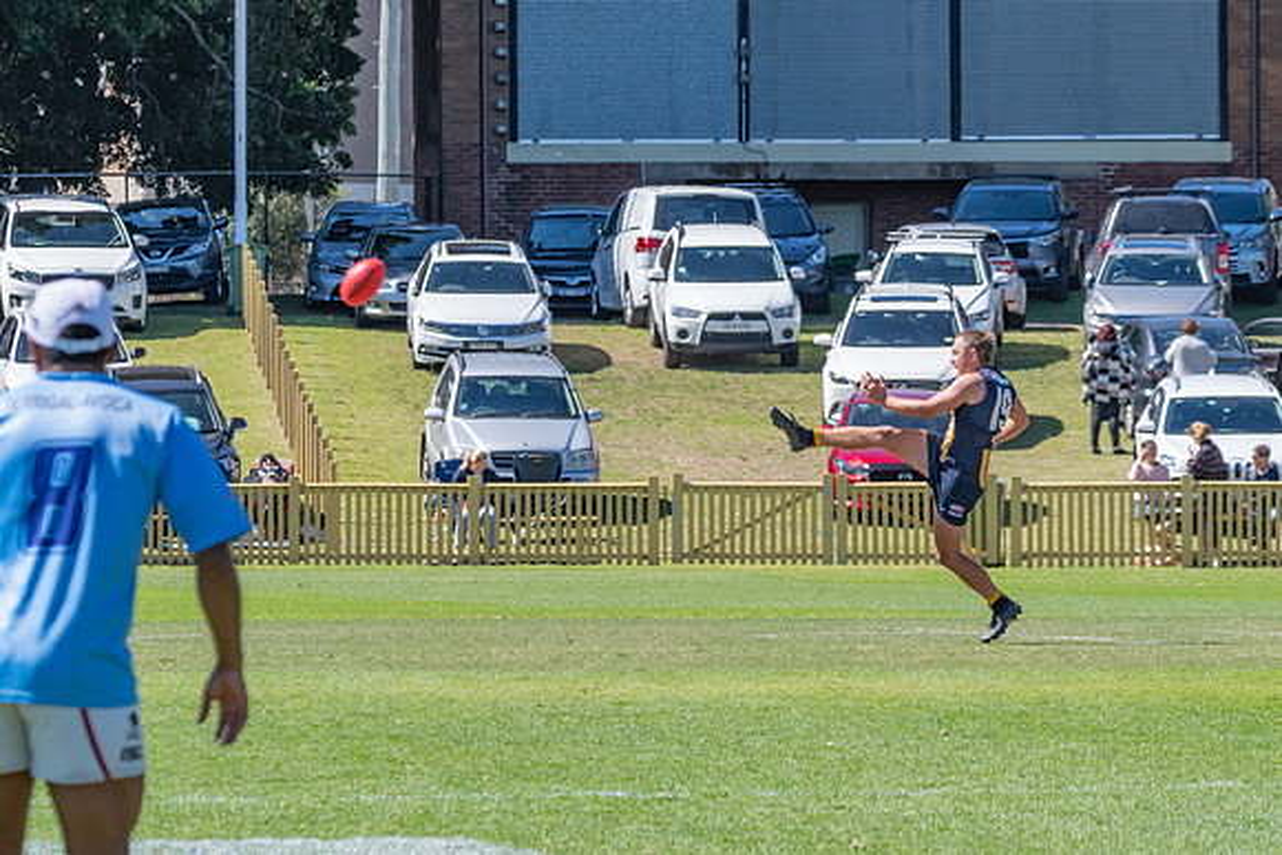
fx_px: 12458
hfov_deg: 5.9
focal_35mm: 350
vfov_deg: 3.9
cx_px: 700
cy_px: 435
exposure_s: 1/1000
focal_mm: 210
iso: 800
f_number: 11
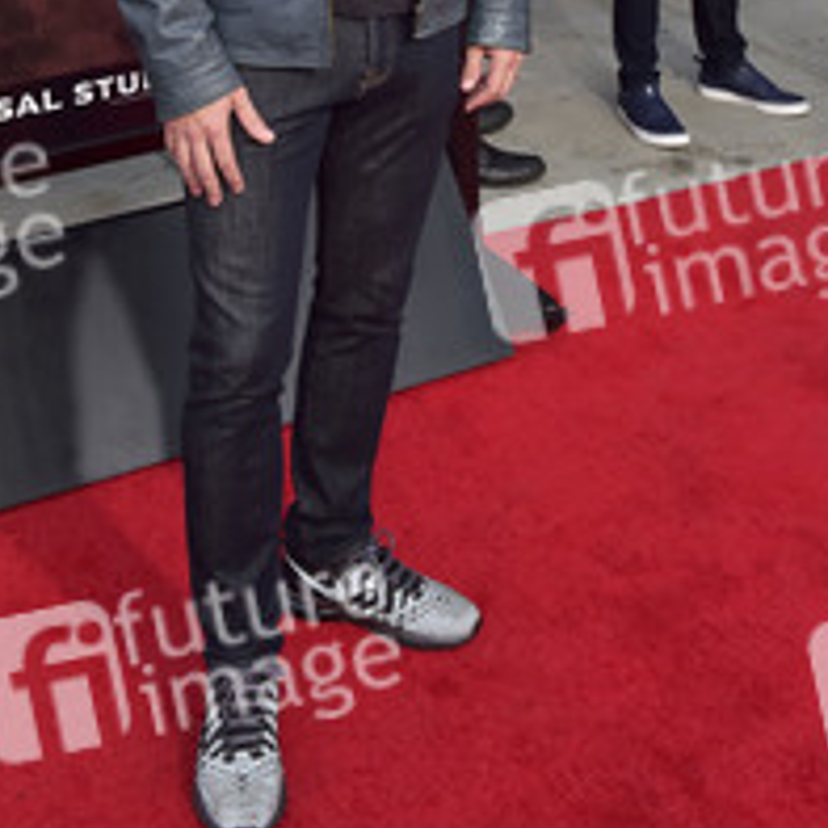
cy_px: 34
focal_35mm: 50
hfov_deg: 33.8
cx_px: 309
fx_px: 1353
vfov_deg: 31.8
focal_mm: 29
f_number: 6.3
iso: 500
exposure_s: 1/320
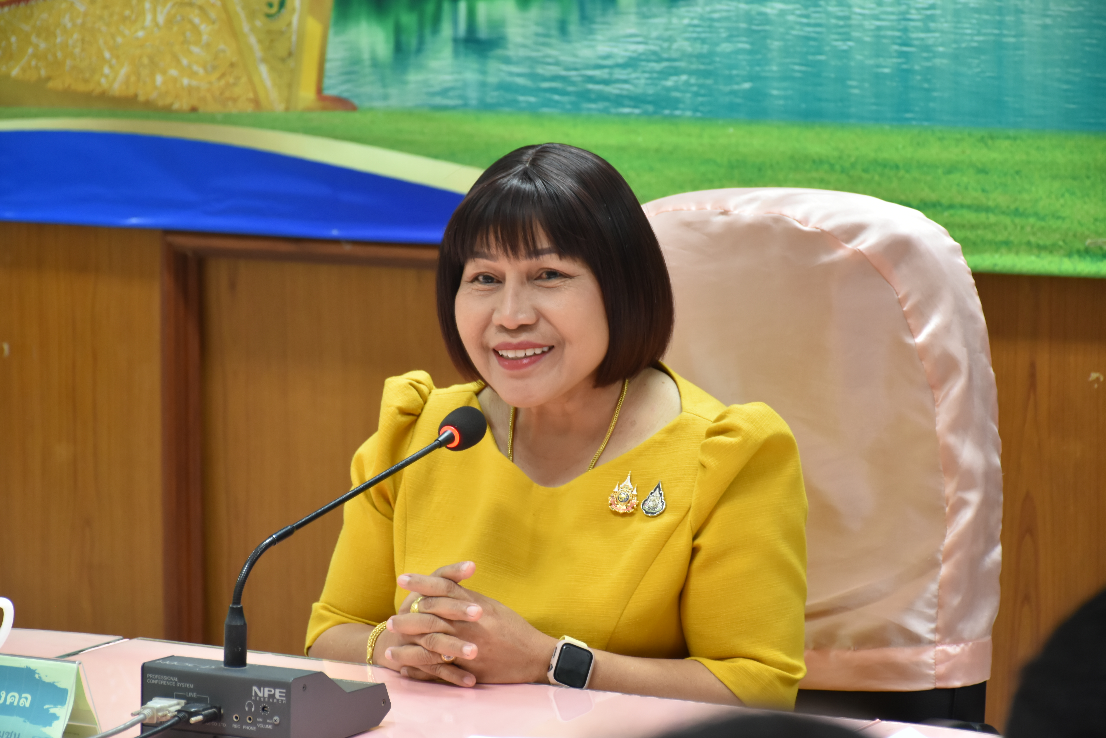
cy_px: 369
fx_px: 4147
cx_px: 553
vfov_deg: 10.2
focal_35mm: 135
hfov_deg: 15.2
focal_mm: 90
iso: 800
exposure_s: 1/20
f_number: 5.3
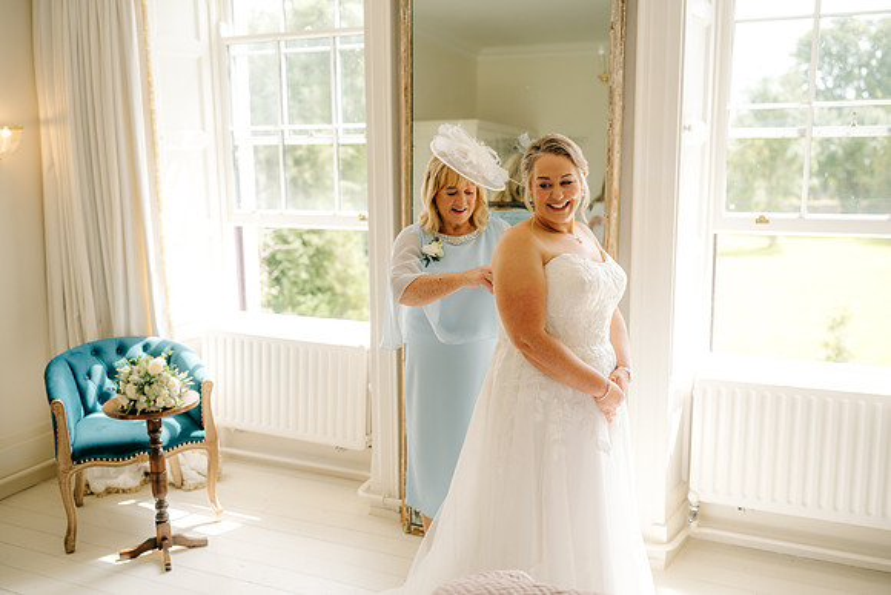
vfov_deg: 37.9
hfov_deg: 54.4
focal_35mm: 35
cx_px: 446
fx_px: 866
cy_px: 298
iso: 100
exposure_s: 1/400
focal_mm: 35
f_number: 2
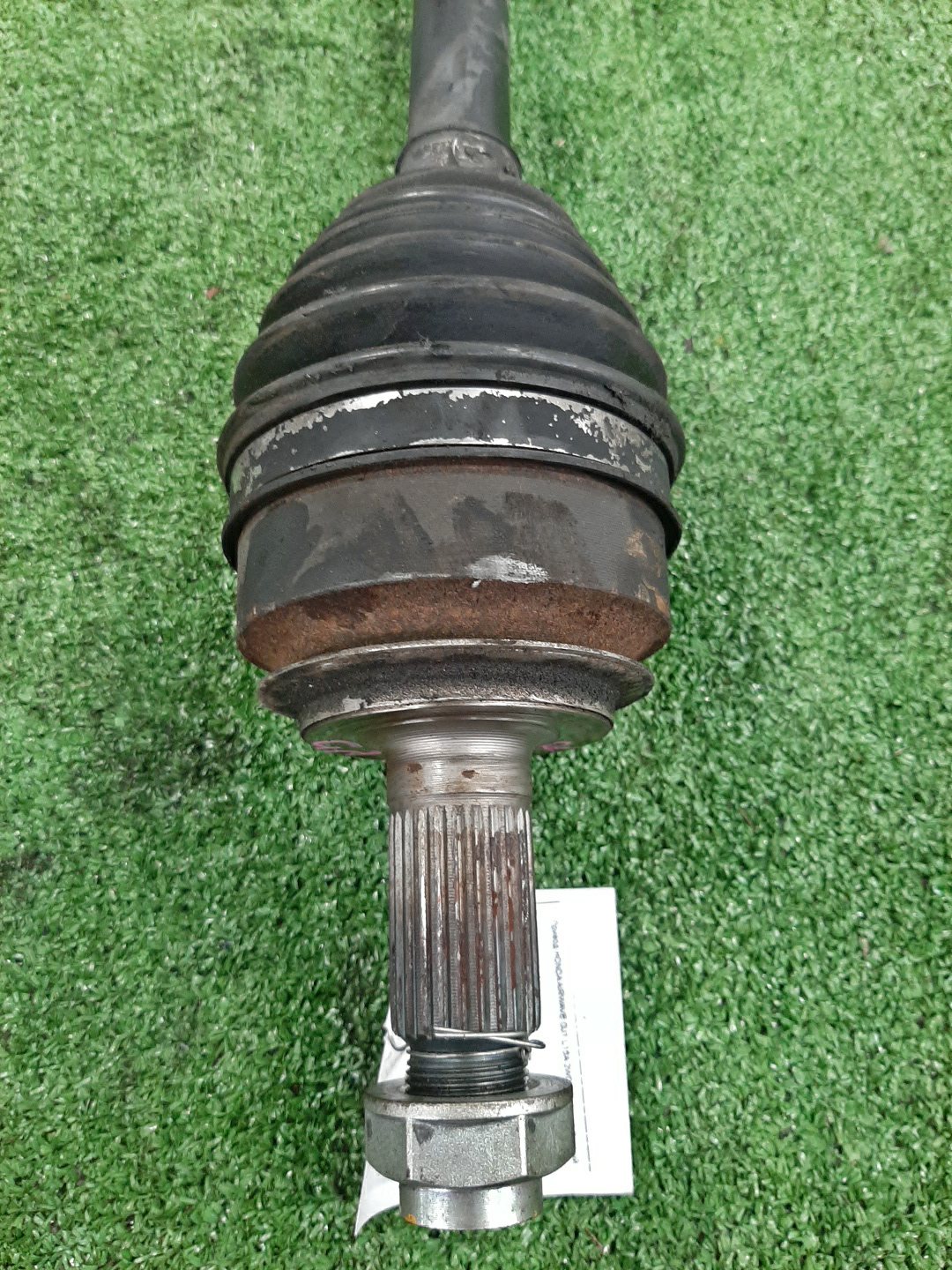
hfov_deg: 53.1
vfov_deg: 67.3
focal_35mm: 26
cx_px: 476
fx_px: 953
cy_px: 635
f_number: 1.7
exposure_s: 1/25
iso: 199
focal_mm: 3.93
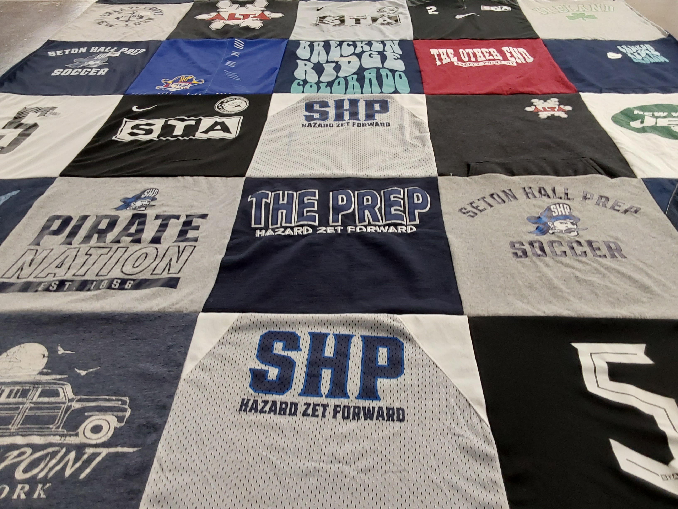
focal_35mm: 28
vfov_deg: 49.7
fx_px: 548
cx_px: 339
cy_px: 254
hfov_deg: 63.4
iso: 160
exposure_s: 1/60
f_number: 1.9
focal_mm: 2.91
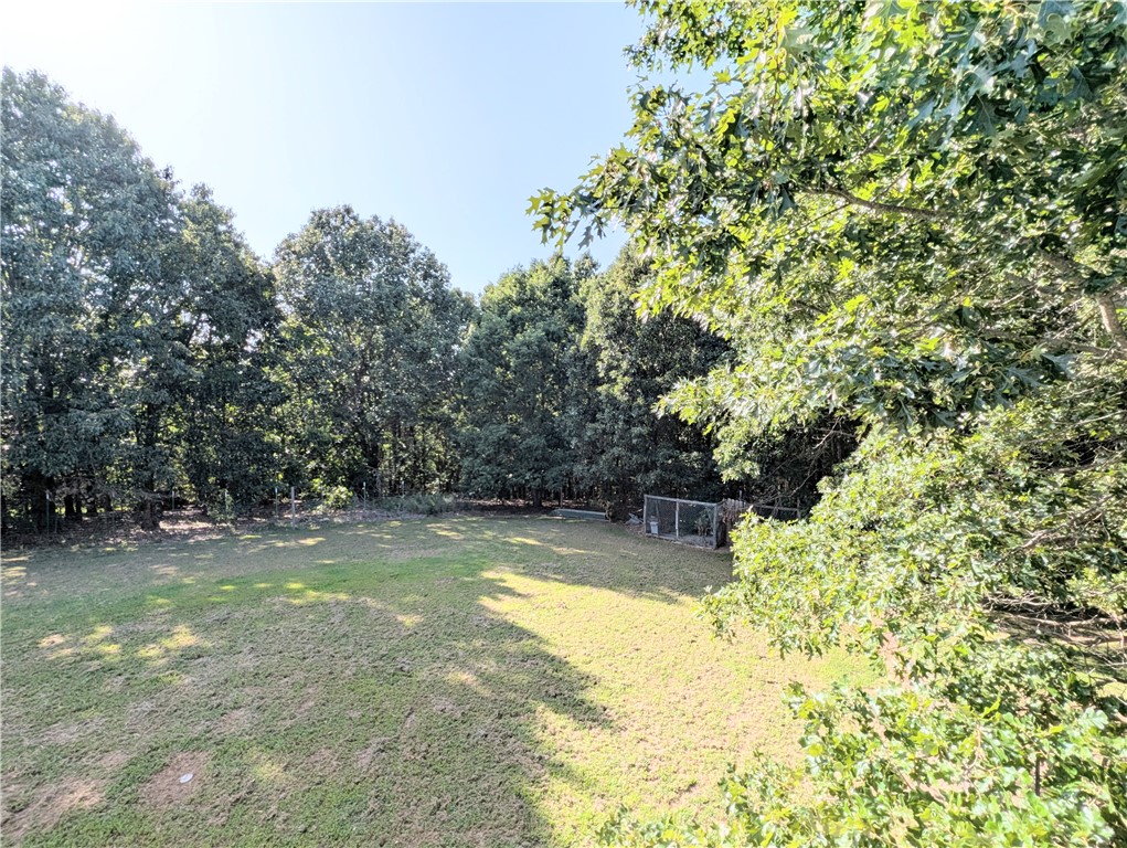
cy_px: 424
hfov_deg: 106.1
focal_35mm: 13
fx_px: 424
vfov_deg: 90.0
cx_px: 564
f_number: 2.2
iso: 40
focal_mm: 1.95
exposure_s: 1/1942
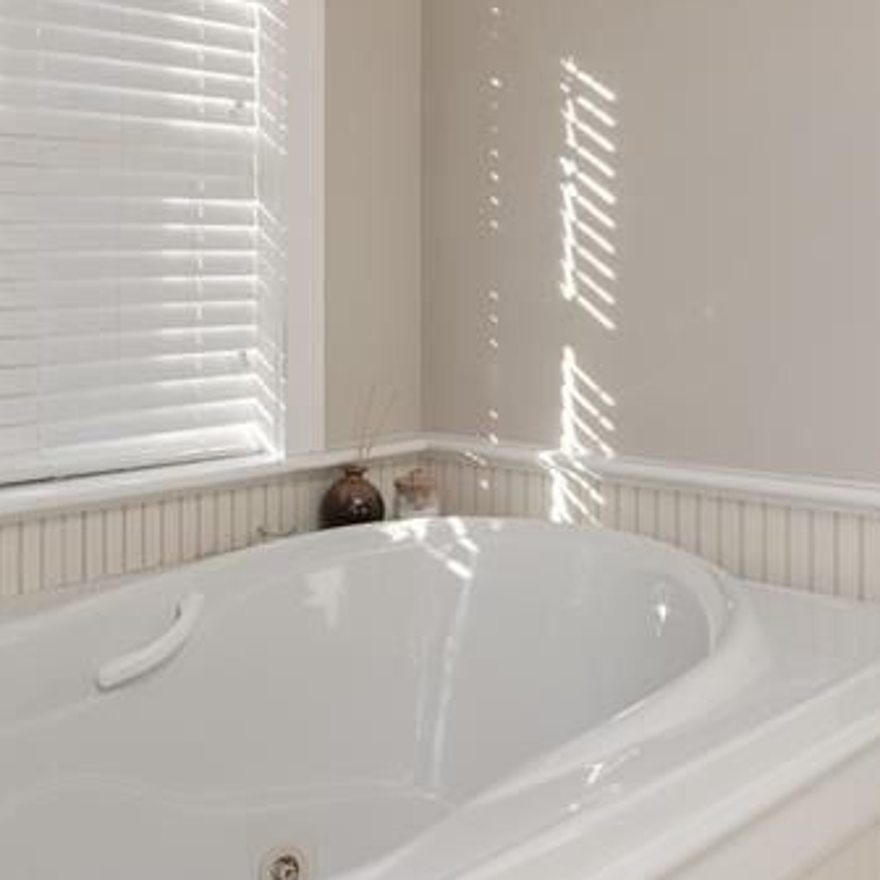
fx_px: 1266
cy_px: 462
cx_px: 372
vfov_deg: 38.3
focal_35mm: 44
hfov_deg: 38.3
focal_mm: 17
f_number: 9
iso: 320
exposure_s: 1/40
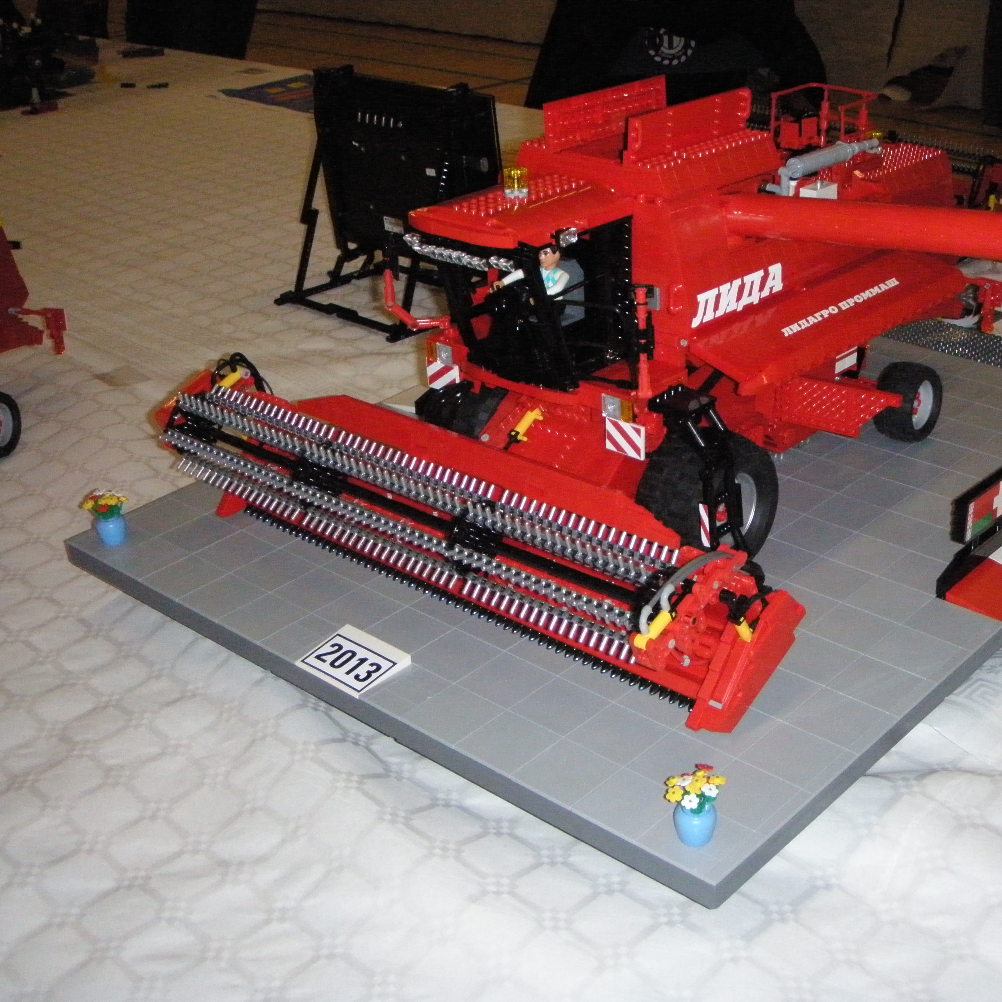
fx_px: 1474
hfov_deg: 37.2
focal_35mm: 45
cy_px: 503
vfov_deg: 37.6
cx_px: 650
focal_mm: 6.7
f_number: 3.5
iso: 800
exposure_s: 1/250
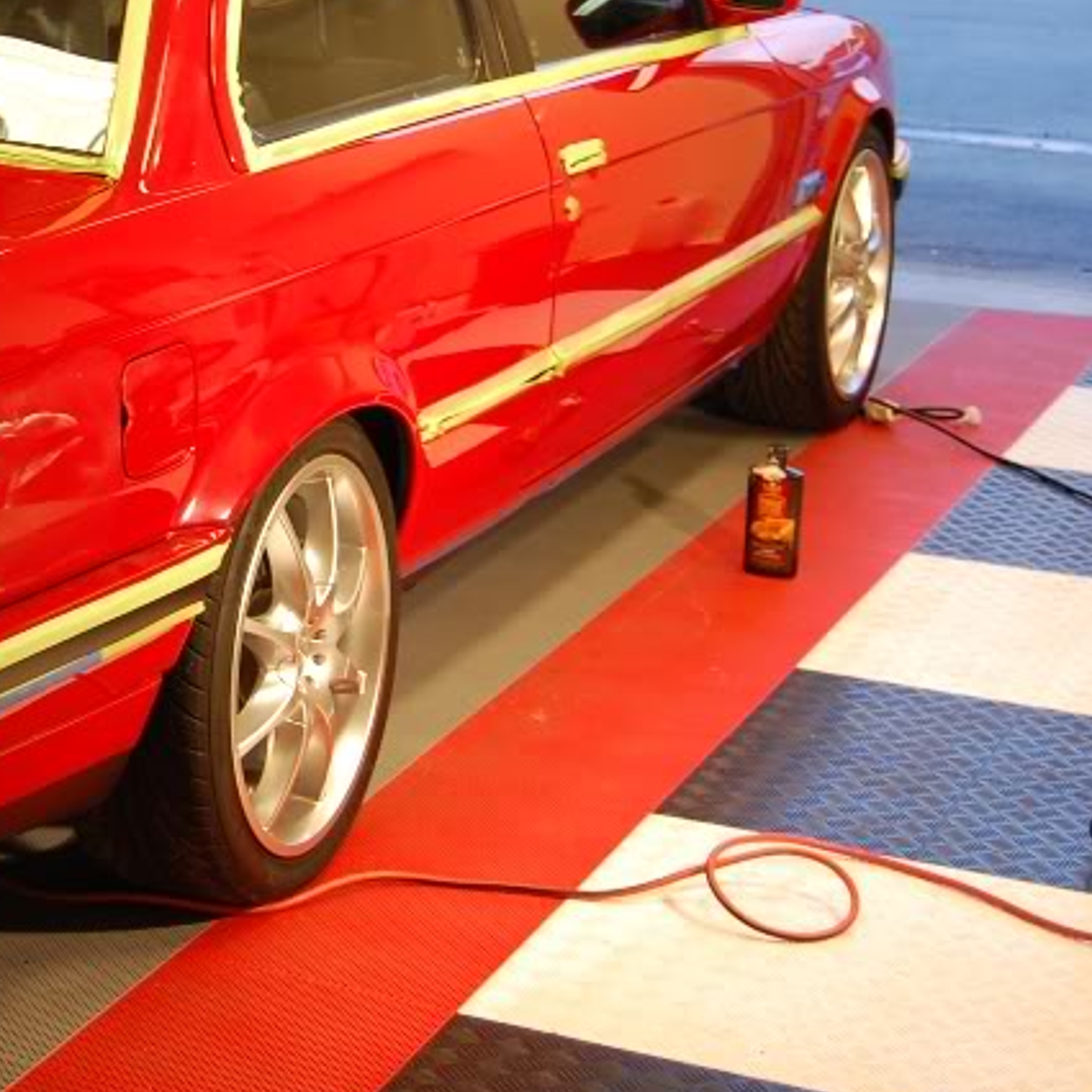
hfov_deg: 18.5
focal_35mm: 92
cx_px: 46
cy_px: 274
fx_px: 3284
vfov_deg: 18.8
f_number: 4.2
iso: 400
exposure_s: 1/40
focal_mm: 30
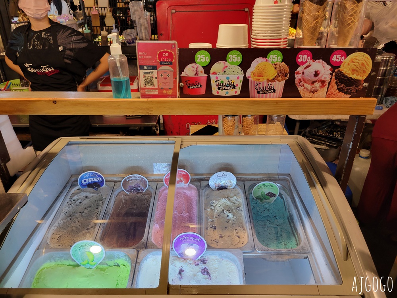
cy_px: 149
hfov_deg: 67.3
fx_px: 298
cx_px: 198
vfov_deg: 53.1
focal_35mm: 26
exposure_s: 1/100
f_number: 1.8
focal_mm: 5.4
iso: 160
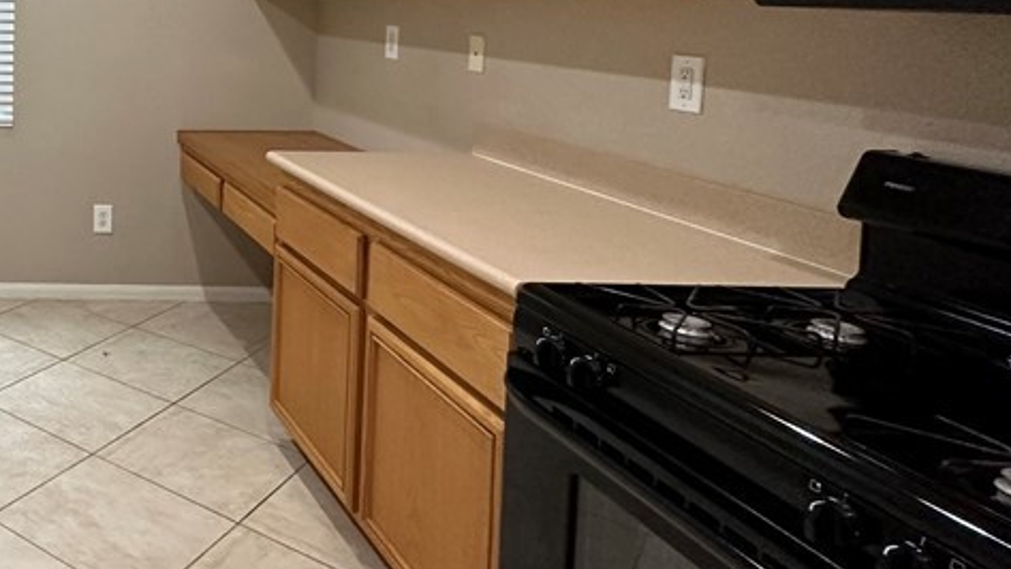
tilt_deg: -3.3
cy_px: 24
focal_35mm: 33
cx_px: -75
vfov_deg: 33.2
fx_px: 885
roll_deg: -0.9
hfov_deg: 46.0
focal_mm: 2.22
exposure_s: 1/120
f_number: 2.2
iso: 320
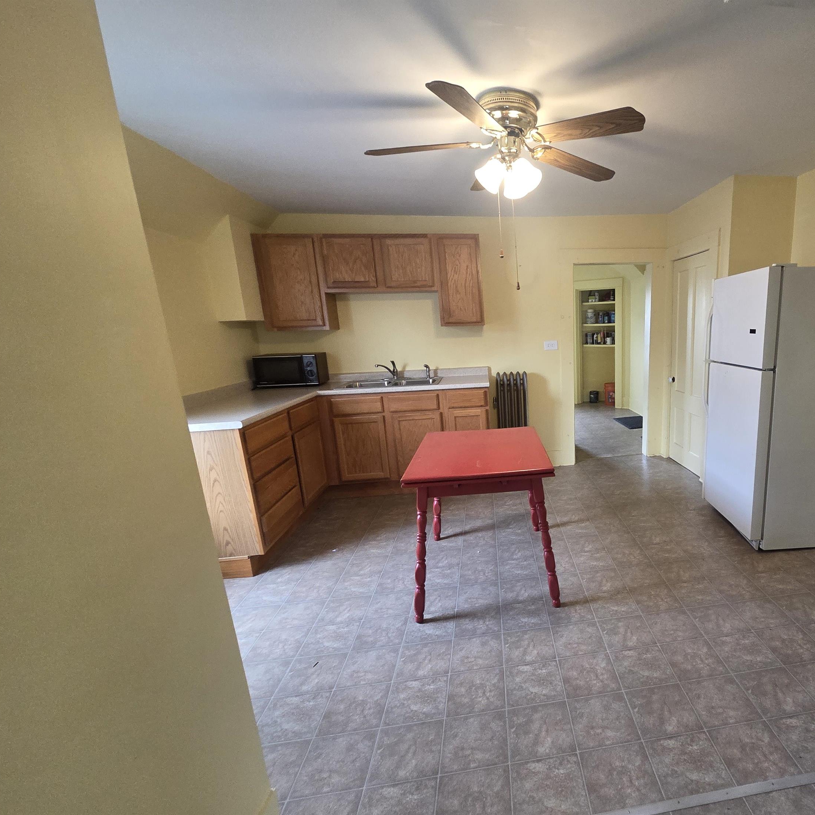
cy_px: 425
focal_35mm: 16
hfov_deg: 83.8
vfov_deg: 87.4
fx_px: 426
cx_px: 557
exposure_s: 1/60
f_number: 2.2
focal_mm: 2.2
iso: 320
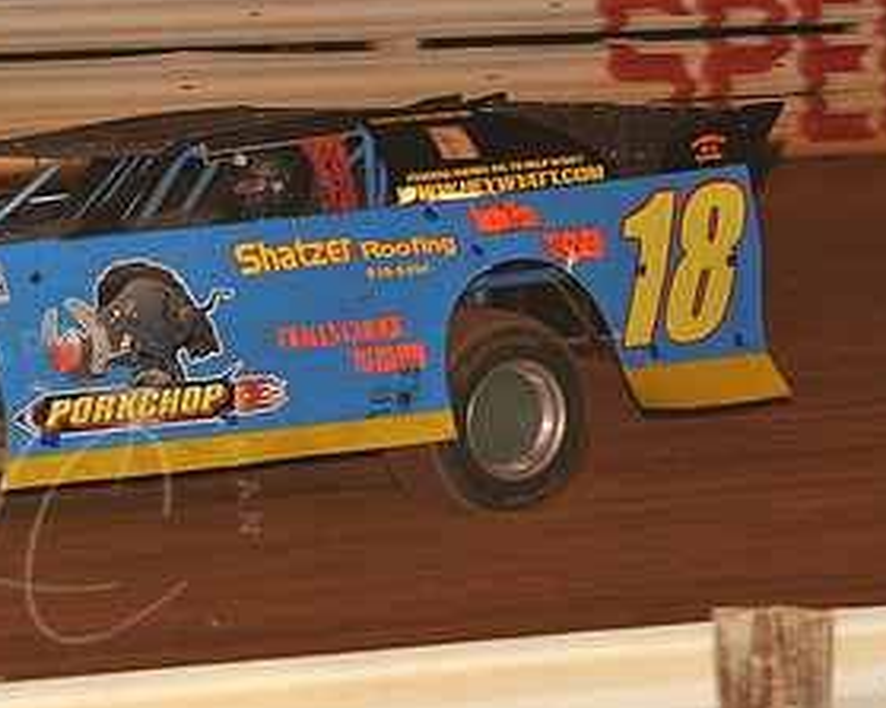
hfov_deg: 9.4
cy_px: 224
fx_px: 5374
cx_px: 67
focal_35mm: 205
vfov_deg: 7.5
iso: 1000
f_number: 6.3
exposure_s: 1/320
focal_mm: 105
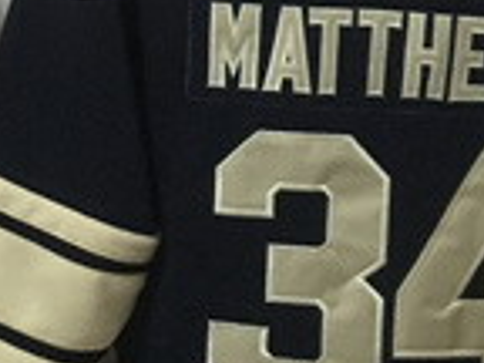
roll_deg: -3.0
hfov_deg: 14.7
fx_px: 1832
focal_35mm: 131
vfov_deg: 11.2
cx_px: -64
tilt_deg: -2.0
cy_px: -15
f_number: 2.2
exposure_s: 1/10
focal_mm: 4.15
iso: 125
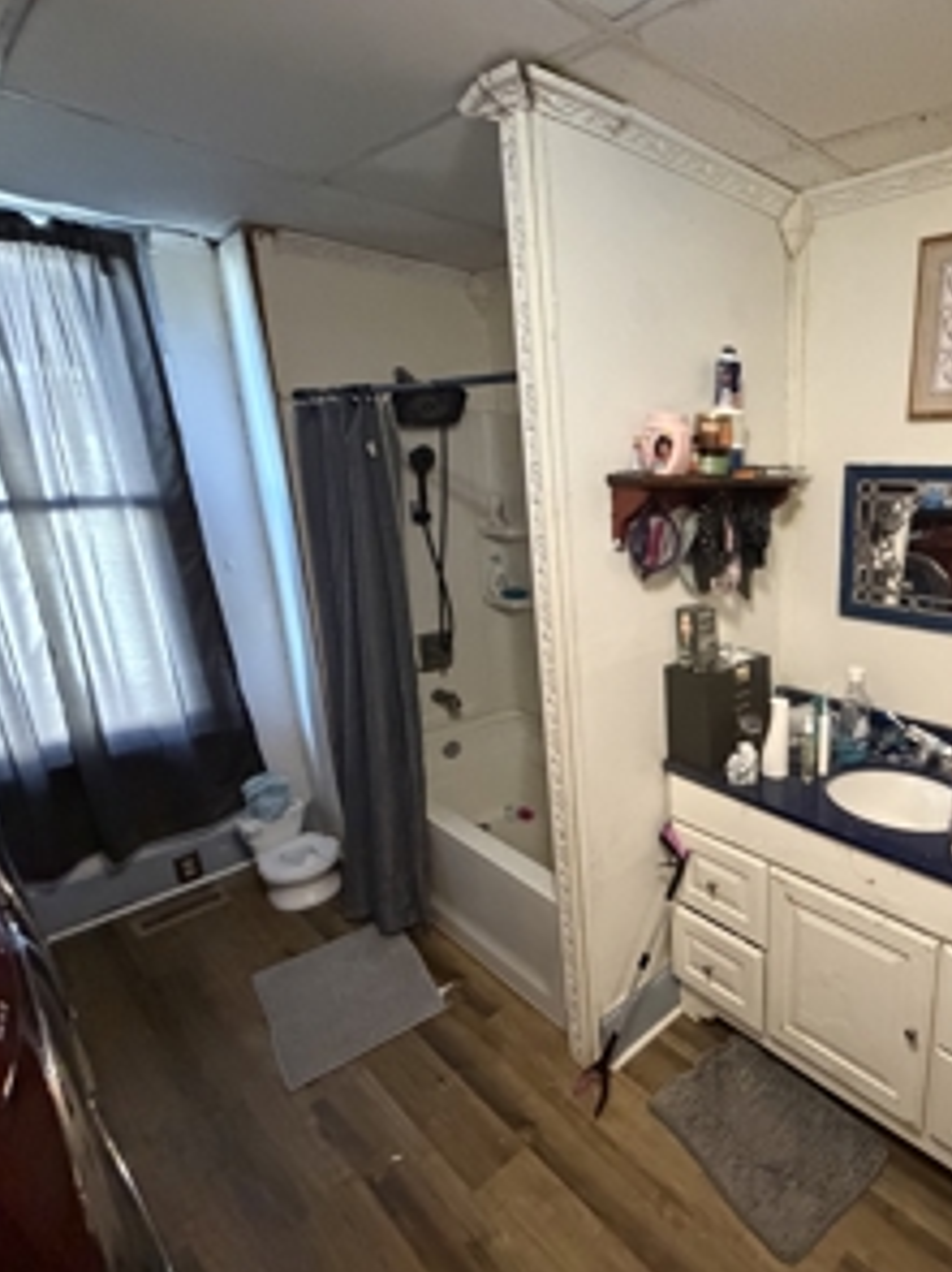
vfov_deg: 84.7
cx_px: 767
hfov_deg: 62.6
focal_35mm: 19
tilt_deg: -15.4
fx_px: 697
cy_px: 642
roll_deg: -0.8
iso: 1000
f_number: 2.2
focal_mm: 2.22
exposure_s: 1/60
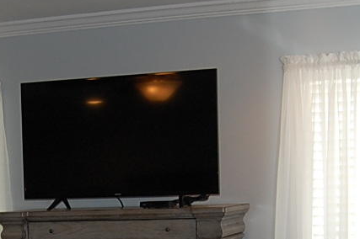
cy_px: 255
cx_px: 61
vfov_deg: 14.1
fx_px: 949
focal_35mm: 95
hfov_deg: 21.2
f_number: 3.5
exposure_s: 1/125
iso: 400
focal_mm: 18
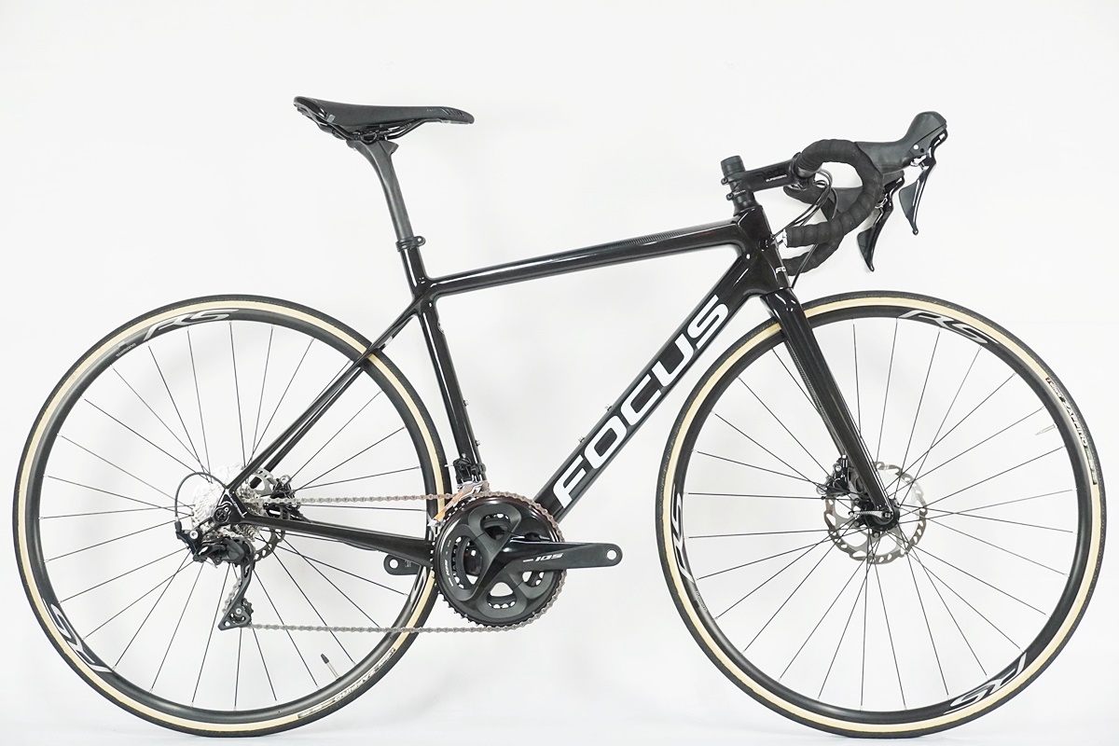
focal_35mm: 57
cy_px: 373
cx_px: 560
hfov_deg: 35.1
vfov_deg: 23.8
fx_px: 1772
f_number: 9
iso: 2500
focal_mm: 38
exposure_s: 1/50
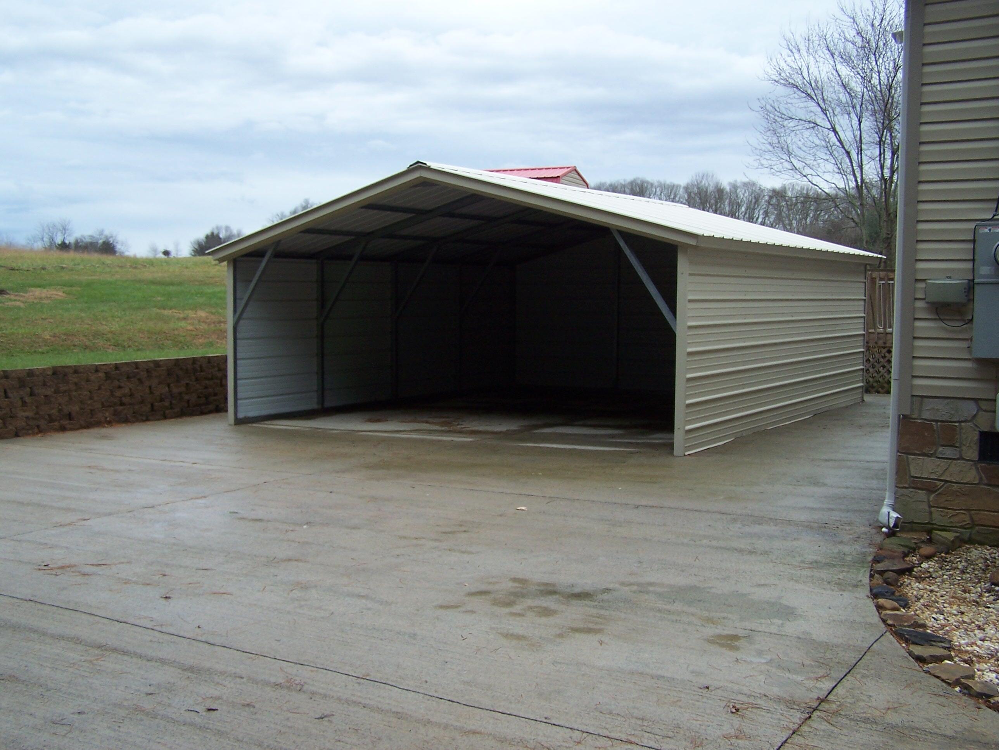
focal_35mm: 38
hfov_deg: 49.0
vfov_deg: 37.7
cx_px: 500
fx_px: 1097
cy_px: 375
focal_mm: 6.3
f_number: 2.8
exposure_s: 1/350
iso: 80
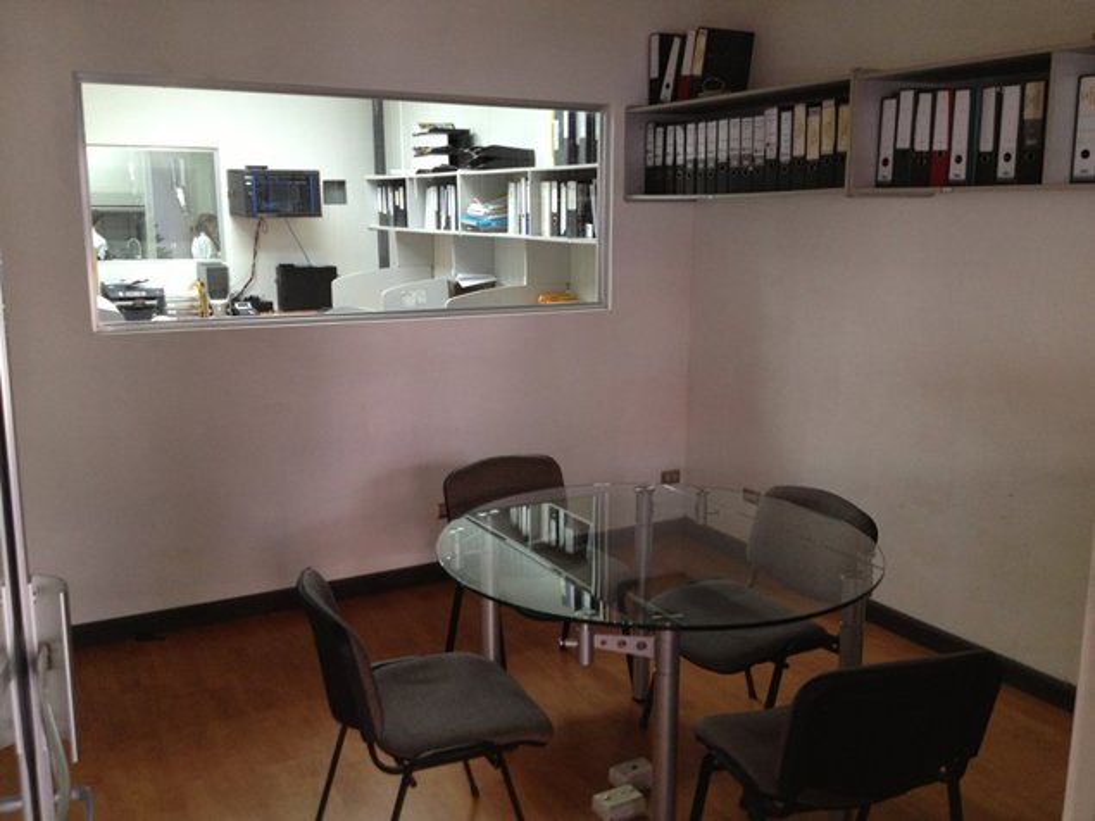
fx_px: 1107
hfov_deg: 52.6
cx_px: 548
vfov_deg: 40.7
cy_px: 410
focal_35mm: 35
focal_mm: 4.28
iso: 125
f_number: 2.4
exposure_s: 1/20
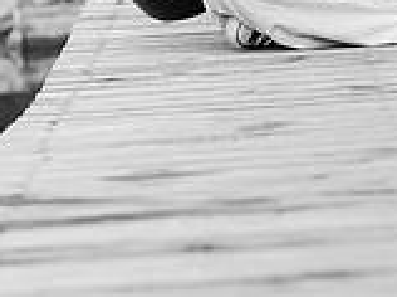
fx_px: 4008
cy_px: -49
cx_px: 78
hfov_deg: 5.7
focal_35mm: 350
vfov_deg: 4.2
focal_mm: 88
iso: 800
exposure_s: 1/160
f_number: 2.8
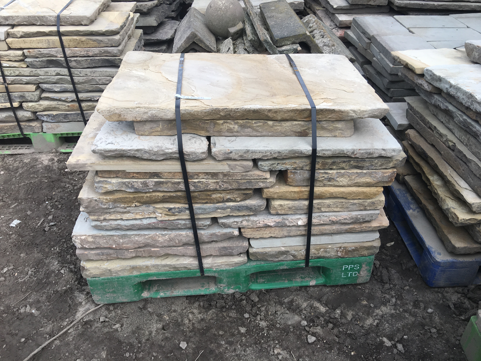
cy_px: 180
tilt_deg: -32.6
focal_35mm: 29
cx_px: 240
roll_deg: +1.3
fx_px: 403
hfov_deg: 61.7
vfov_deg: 48.2
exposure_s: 1/605
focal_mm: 4.15
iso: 25
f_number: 2.2
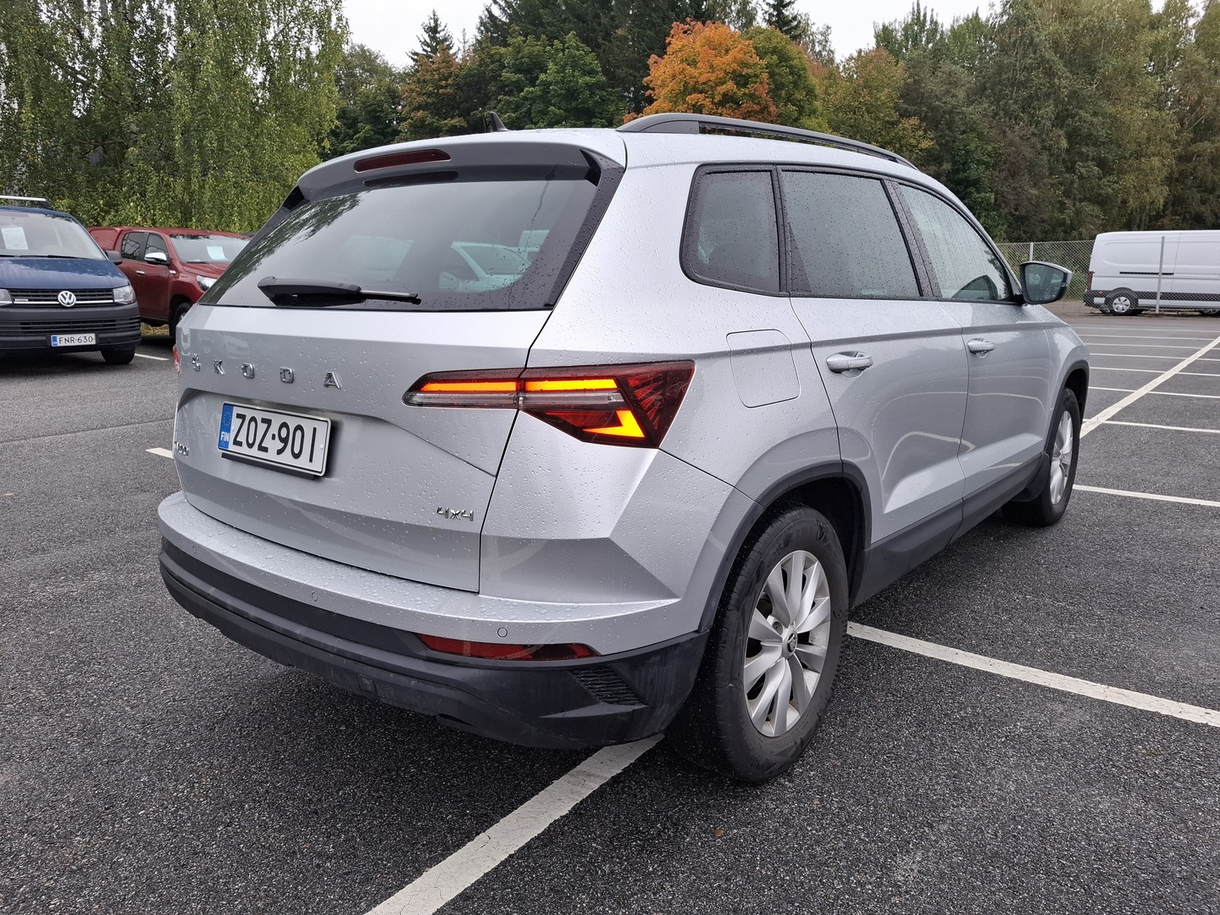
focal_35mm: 23
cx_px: 610
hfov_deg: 73.9
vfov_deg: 58.9
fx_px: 811
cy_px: 458
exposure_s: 1/163
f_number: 1.8
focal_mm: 5.54
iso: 50
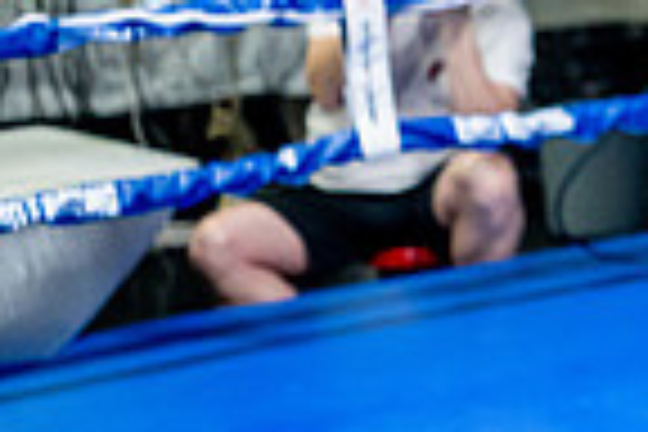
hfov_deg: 9.6
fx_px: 3636
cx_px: 1256
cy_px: 110
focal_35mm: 202
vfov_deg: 6.8
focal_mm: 50
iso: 4000
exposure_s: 1/800
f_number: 2
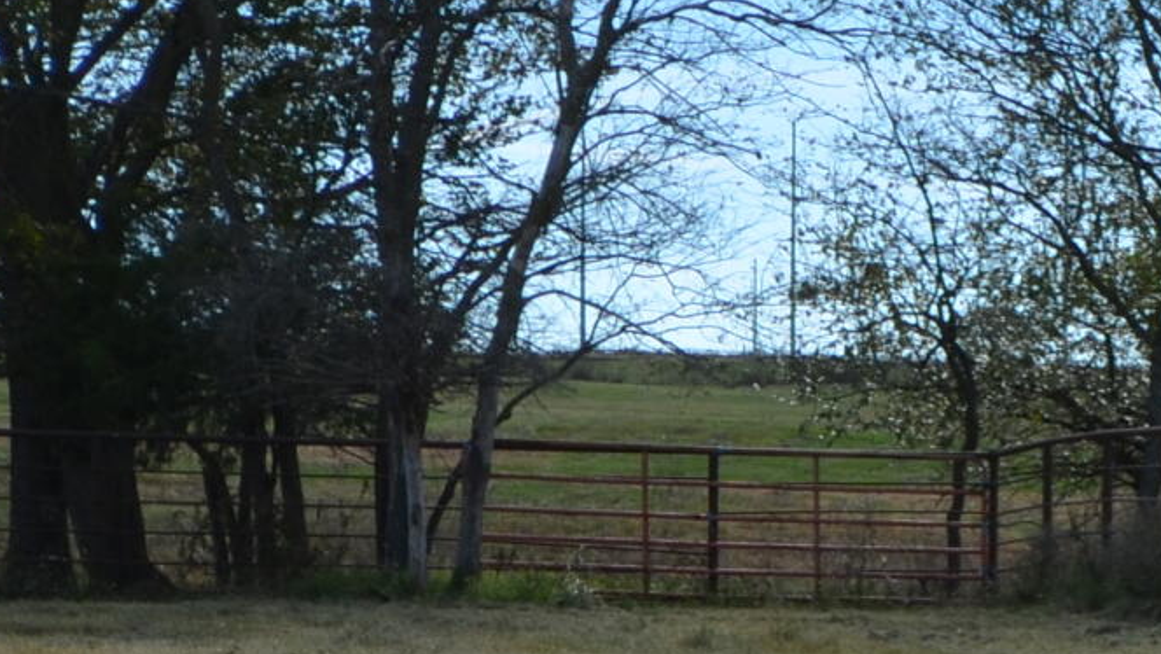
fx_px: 5235
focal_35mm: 170
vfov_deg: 7.1
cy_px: 707
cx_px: 2210
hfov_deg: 11.6
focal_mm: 24
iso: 100
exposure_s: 1/250
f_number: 8
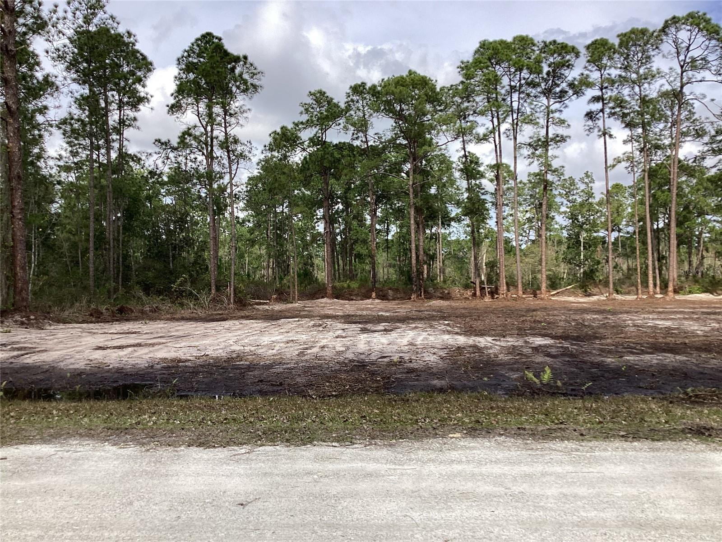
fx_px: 647
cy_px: 271
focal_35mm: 31
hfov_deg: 58.4
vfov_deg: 45.4
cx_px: 361
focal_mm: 3.3
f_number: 2.4
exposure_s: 1/1072
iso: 25
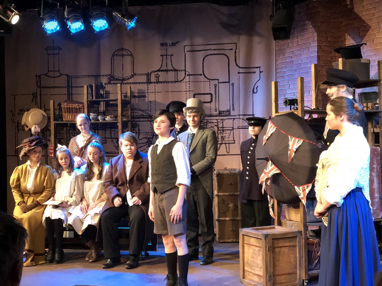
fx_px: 629
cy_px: 143
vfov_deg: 25.7
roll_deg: +0.2
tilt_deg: -1.7
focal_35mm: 57
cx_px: 191
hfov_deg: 33.8
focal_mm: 6.6
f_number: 2.8
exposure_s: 1/50
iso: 800
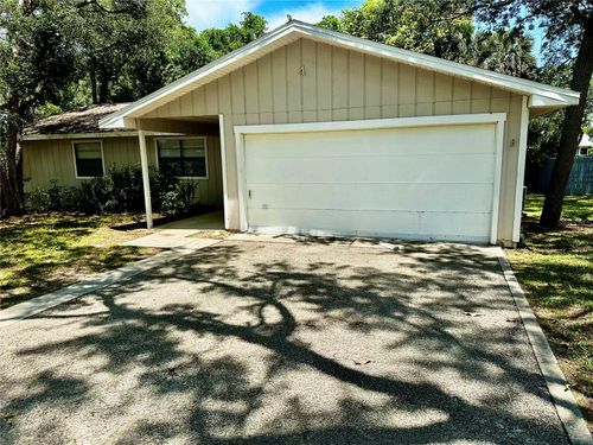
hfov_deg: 71.6
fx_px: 411
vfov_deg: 56.8
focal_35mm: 24
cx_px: 296
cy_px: 222
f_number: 1.78
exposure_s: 1/2525
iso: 80
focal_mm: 6.86
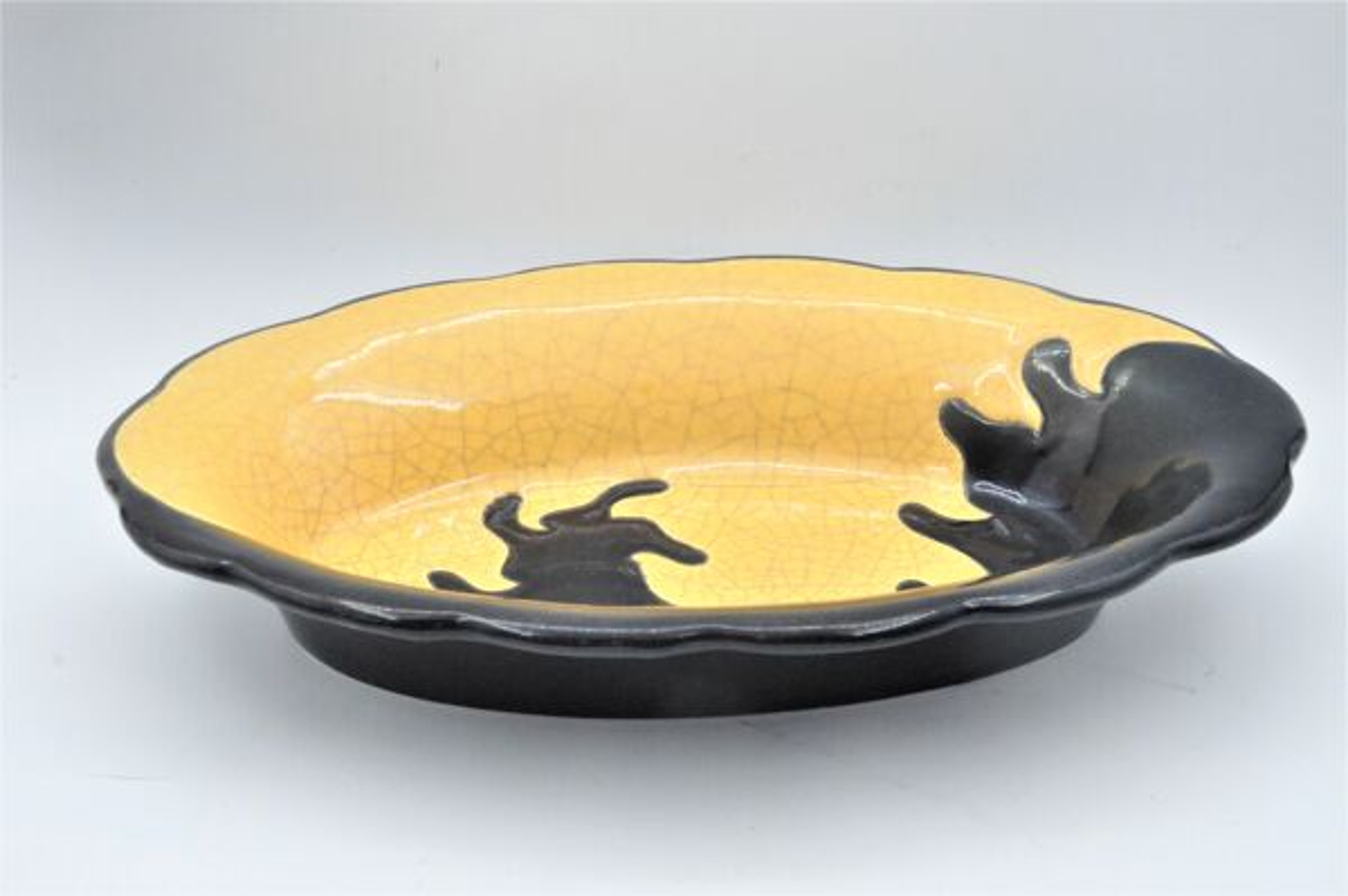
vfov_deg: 20.1
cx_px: 674
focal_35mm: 68
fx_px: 2525
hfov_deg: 29.9
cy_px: 448
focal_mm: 45
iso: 3200
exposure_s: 1/400
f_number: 18
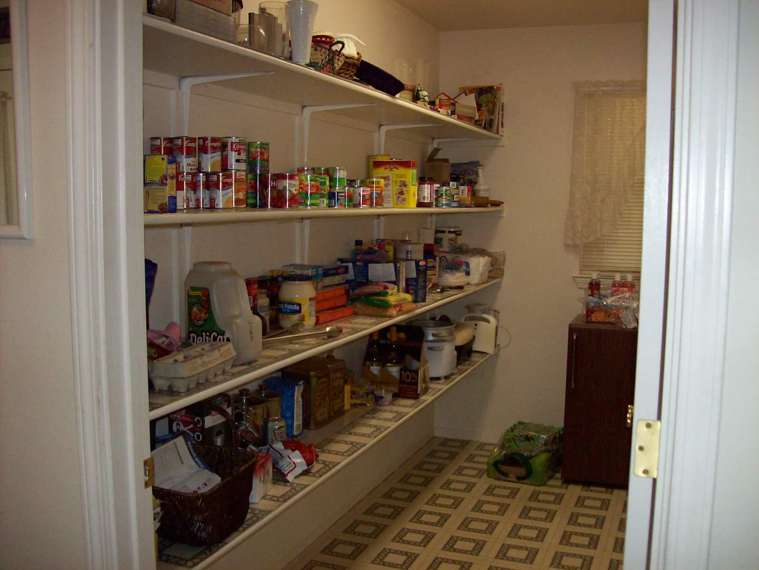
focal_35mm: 36
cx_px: 380
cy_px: 285
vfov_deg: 39.7
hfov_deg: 51.4
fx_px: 789
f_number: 2.7
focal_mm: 6
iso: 140
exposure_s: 1/64
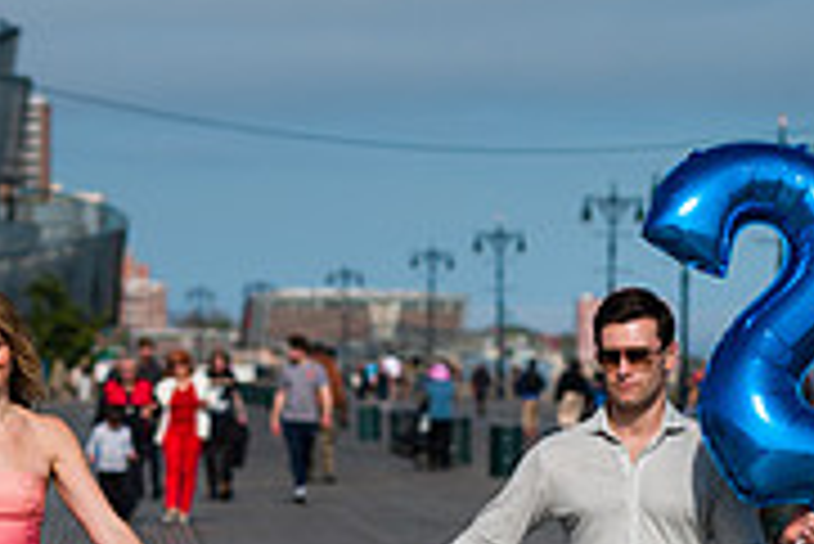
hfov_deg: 6.8
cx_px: 279
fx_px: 6879
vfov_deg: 4.5
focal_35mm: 304
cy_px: 800
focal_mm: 95
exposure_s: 1/6400
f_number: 4
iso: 200
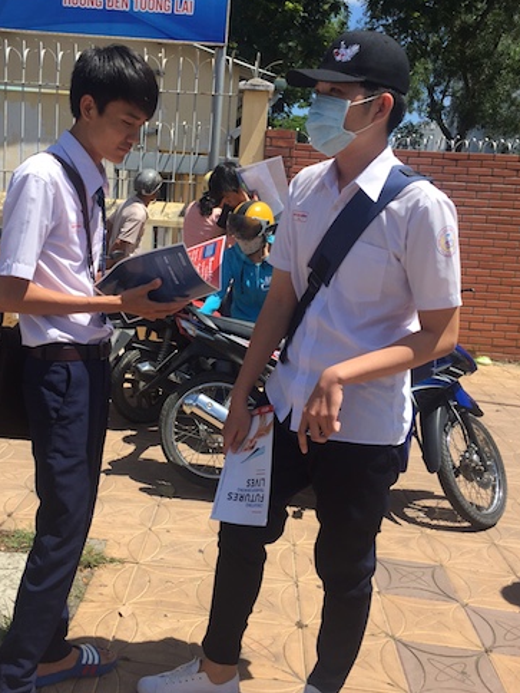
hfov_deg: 39.5
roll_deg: -4.3
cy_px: 343
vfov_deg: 51.3
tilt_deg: -8.0
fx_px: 720
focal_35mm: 36
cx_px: 199
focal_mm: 4.15
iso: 32
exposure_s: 1/1582
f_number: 2.2
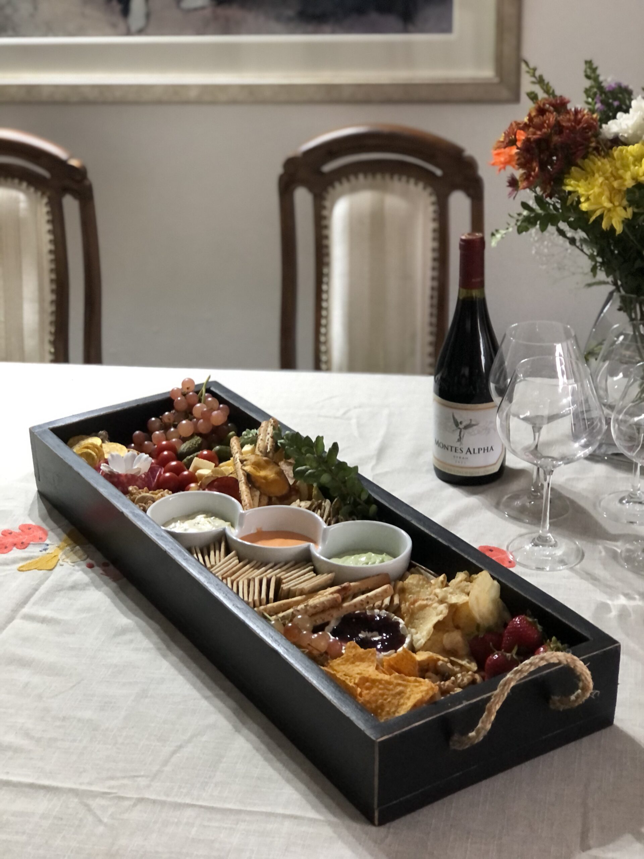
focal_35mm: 57
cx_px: 322
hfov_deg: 25.7
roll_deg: +3.0
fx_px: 1414
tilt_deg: -22.6
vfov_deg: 33.8
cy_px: 430
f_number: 2.8
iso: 400
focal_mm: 6.6
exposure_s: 1/33
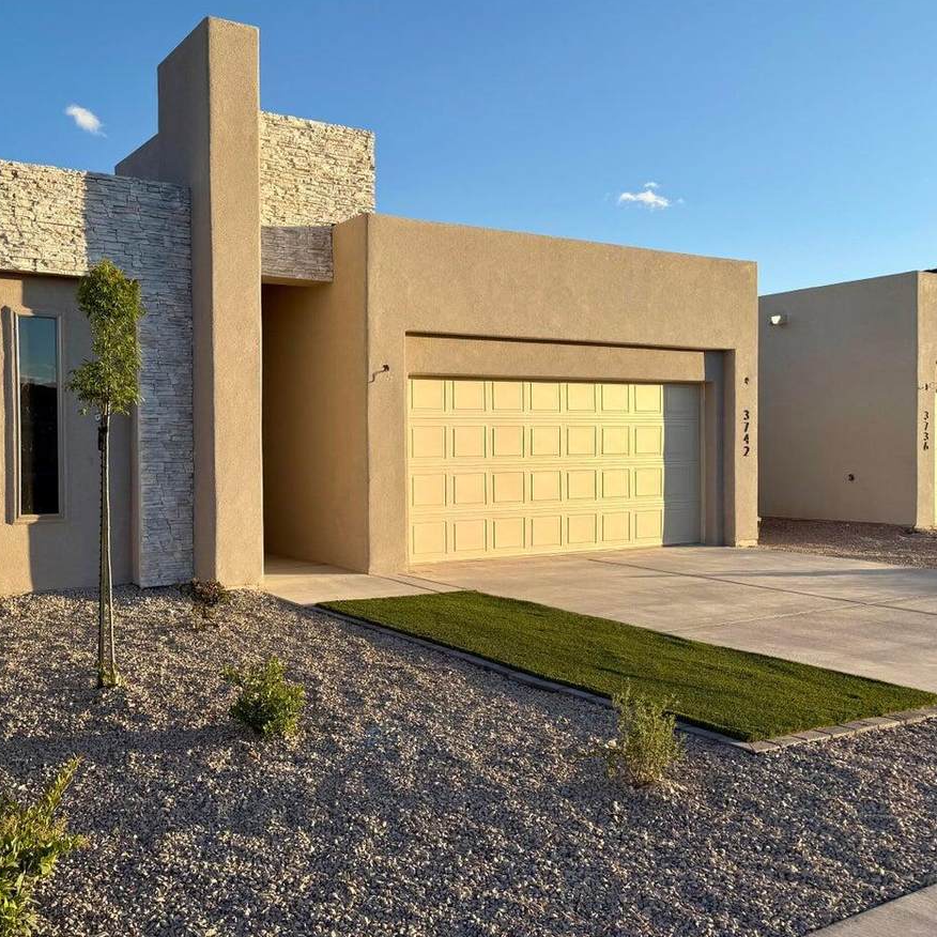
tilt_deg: -1.6
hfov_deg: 50.8
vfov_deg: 52.5
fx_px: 949
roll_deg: +0.5
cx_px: 261
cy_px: 475
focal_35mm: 31
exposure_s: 1/2053
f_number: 1.78
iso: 80
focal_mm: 6.76
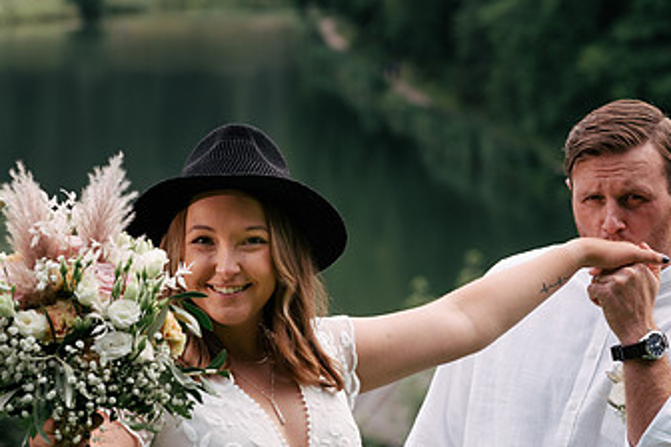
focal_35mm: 233
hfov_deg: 8.8
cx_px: 377
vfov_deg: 5.9
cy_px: 339
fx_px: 4343
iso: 500
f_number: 8
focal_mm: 135
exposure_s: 1/250
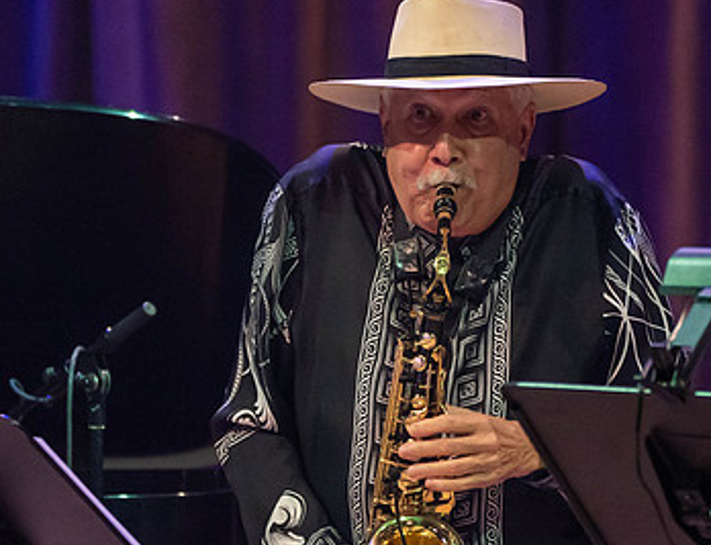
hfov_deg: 2.1
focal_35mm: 941
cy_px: 325
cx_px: 475
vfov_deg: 1.6
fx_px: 19489
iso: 3200
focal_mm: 400
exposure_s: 1/250
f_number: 6.3
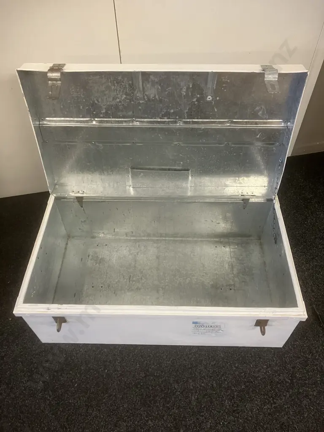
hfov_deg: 49.7
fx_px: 349
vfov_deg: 63.4
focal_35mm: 28
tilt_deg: -49.6
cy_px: 216
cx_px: 162
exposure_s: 1/50
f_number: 1.8
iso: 200
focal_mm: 3.99
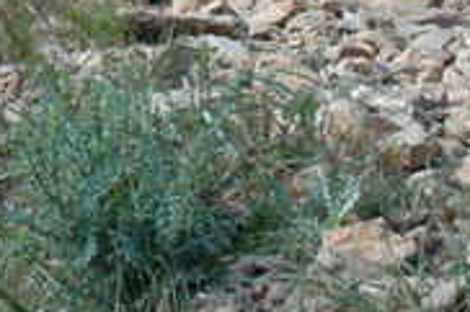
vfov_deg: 9.2
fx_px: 1891
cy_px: -170
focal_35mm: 145
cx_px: -261
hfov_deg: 13.3
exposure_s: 1/60
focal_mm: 22
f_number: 14
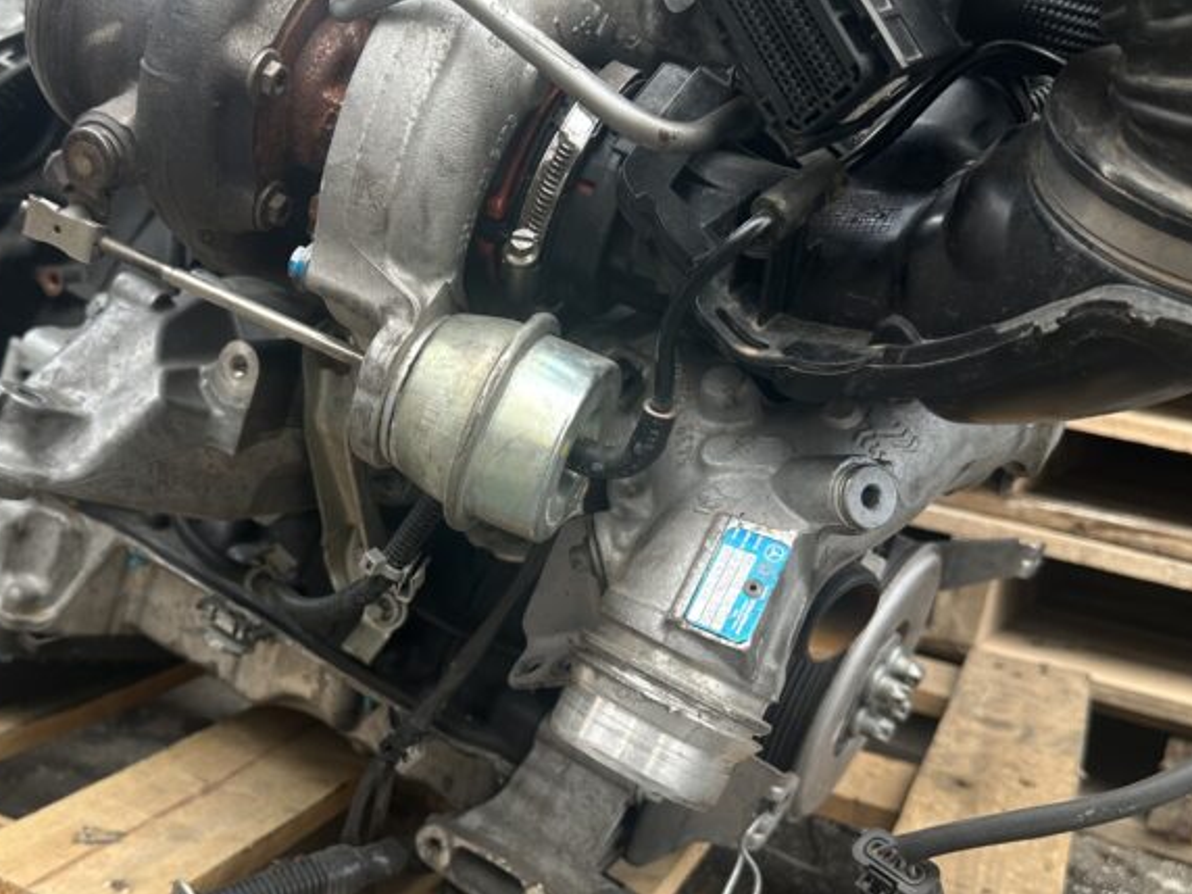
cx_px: 402
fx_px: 1481
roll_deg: -9.2
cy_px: 496
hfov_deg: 43.3
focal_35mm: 43
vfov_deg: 33.6
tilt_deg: -13.4
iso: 80
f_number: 1.78
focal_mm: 6.86
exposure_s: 1/121
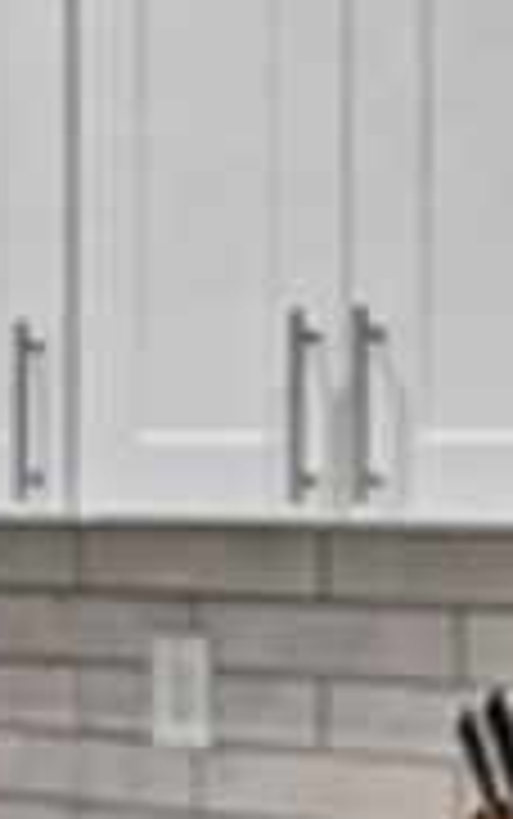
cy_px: 504
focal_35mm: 129
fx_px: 2881
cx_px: -423
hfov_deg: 9.6
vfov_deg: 16.2
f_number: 16
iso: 320
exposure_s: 1/3.33
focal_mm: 12
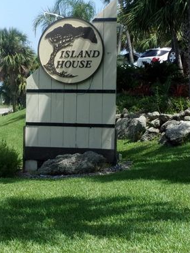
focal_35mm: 105
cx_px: 47
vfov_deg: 18.7
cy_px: 126
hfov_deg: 14.1
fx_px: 767
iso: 200
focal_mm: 14
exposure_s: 1/90
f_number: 14.3
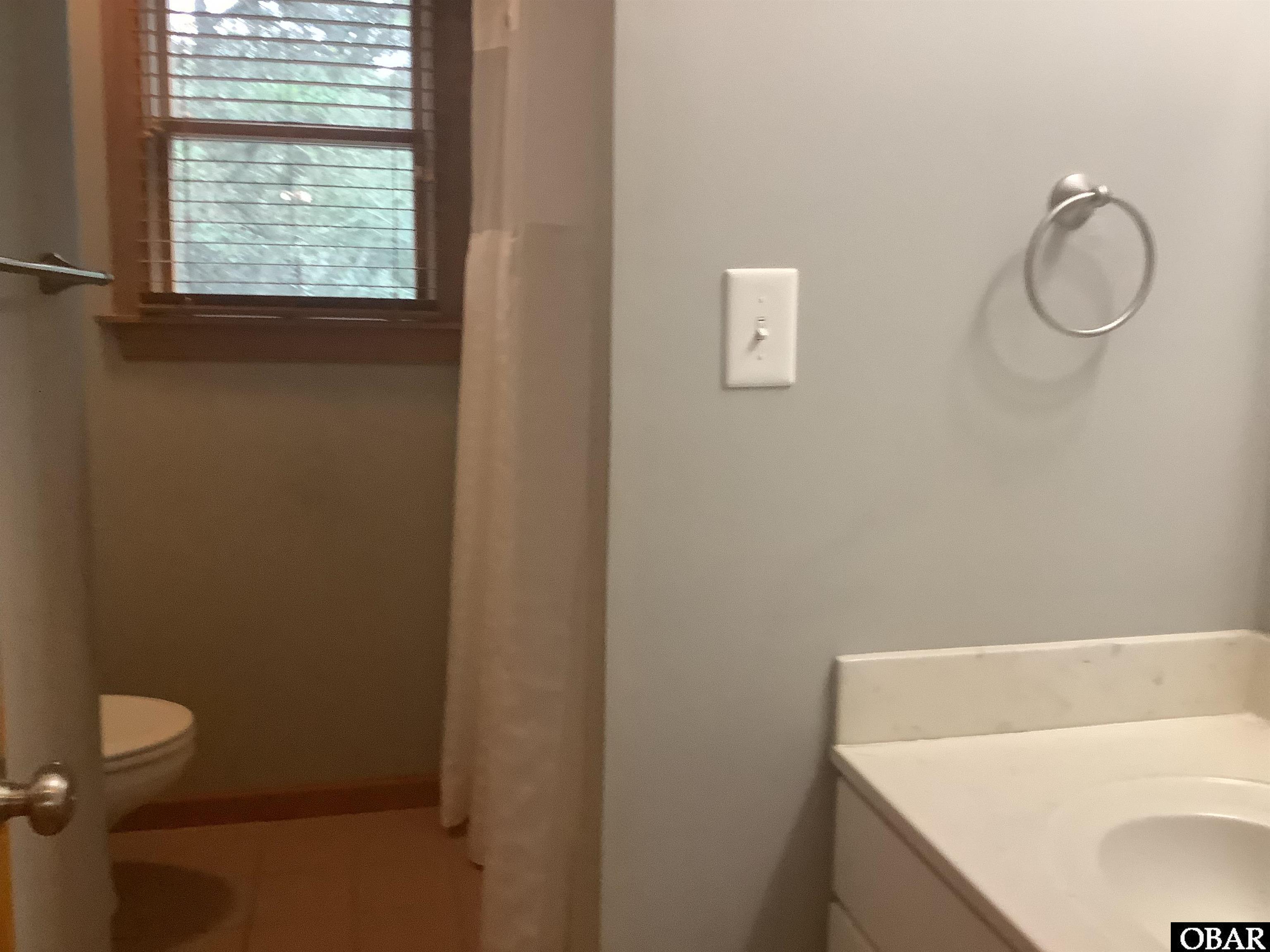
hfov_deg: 58.4
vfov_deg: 45.4
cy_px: 476
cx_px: 635
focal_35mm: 31
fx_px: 1137
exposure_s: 1/60
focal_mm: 3.3
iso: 250
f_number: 2.4
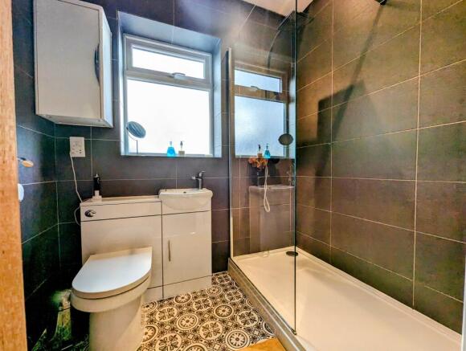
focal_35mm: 13
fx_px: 175
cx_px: 233
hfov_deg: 106.1
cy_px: 176
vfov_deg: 90.1
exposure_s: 1/178
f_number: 2.2
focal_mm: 1.95
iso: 107
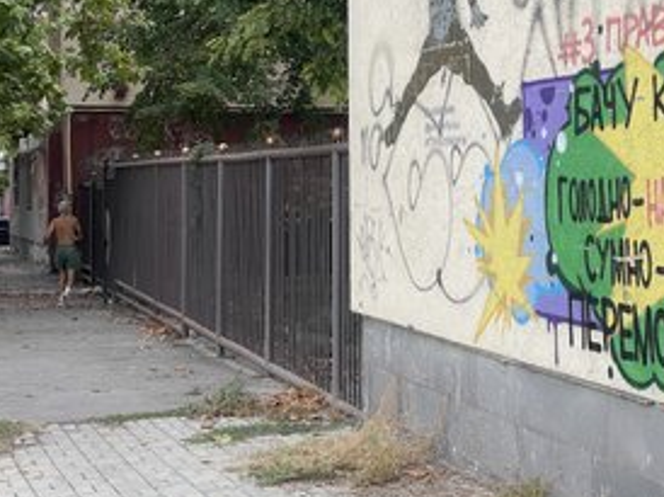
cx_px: 349
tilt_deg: +0.3
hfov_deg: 25.7
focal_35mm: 76
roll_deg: +0.3
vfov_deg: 19.3
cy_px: 155
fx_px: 1457
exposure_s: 1/163
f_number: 2
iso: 25
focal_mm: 6
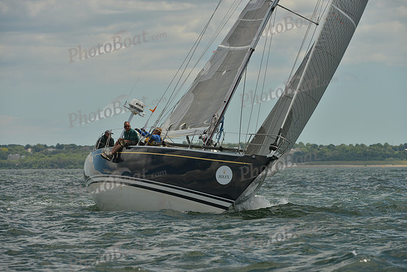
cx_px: 204
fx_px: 2827
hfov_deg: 8.2
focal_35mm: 250
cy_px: 136
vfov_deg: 5.5
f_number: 8
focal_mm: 250
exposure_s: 1/800
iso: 200
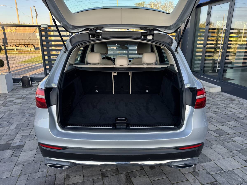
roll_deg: -0.4
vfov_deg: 56.8
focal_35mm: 24
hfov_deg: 71.6
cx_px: 124
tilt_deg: -17.5
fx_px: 171
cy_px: 92
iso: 80
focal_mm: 6.76
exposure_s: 1/299
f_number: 1.78
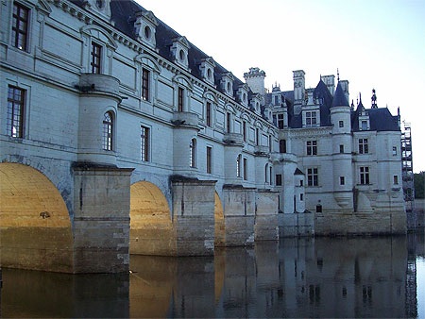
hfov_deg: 51.3
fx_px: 442
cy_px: 160
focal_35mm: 36
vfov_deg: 39.7
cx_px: 212
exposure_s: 1/335
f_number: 2.7
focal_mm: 6
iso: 80
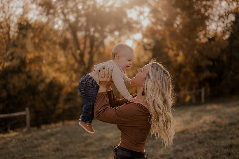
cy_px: 80
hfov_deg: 39.6
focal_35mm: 50
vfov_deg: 27.0
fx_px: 332
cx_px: 120
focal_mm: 50
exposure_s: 1/1600
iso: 250
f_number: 1.8
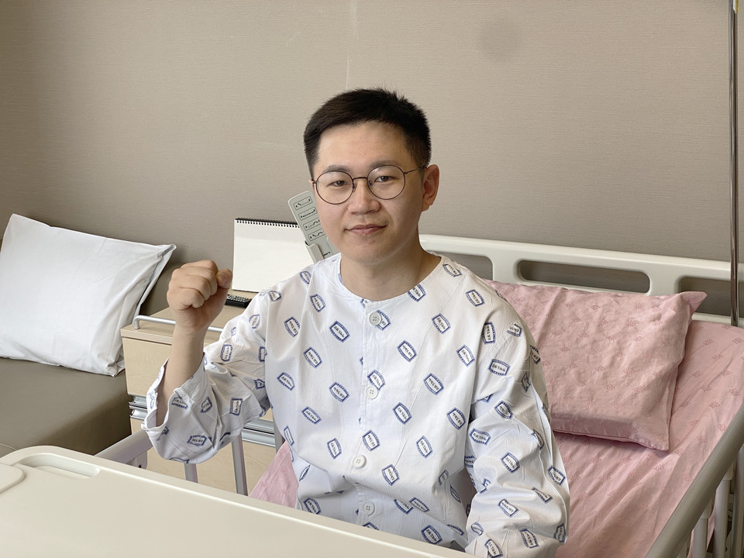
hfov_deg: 36.8
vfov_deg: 28.0
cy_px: 279
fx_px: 1118
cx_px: 372
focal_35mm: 52
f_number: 2
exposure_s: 1/123
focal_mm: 6
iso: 32
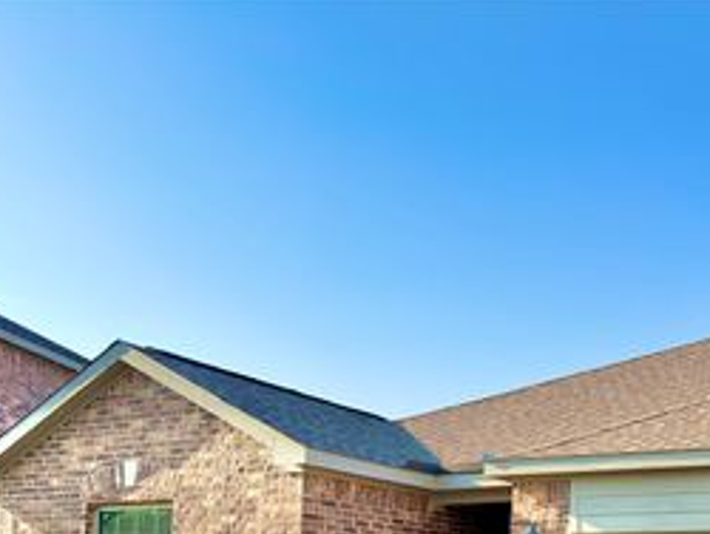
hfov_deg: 37.3
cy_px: 530
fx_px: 985
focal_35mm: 48
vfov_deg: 28.5
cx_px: 625
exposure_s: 1/2597
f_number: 1.78
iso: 100
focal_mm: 6.76
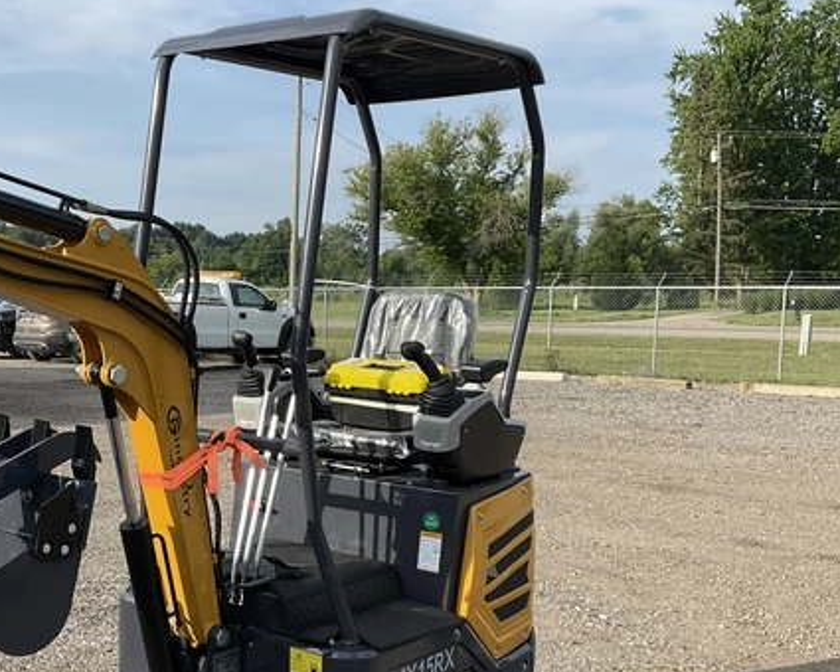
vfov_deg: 30.0
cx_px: 225
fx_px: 1243
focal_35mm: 50
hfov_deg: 36.6
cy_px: 456
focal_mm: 3
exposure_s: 1/962
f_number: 1.8
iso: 25
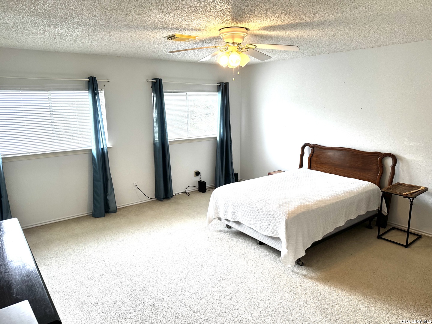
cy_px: 162
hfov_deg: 71.6
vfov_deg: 56.8
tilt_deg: -12.7
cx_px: 216
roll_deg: +0.0
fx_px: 300
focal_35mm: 24
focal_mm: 6.76
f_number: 1.78
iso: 100
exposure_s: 1/120
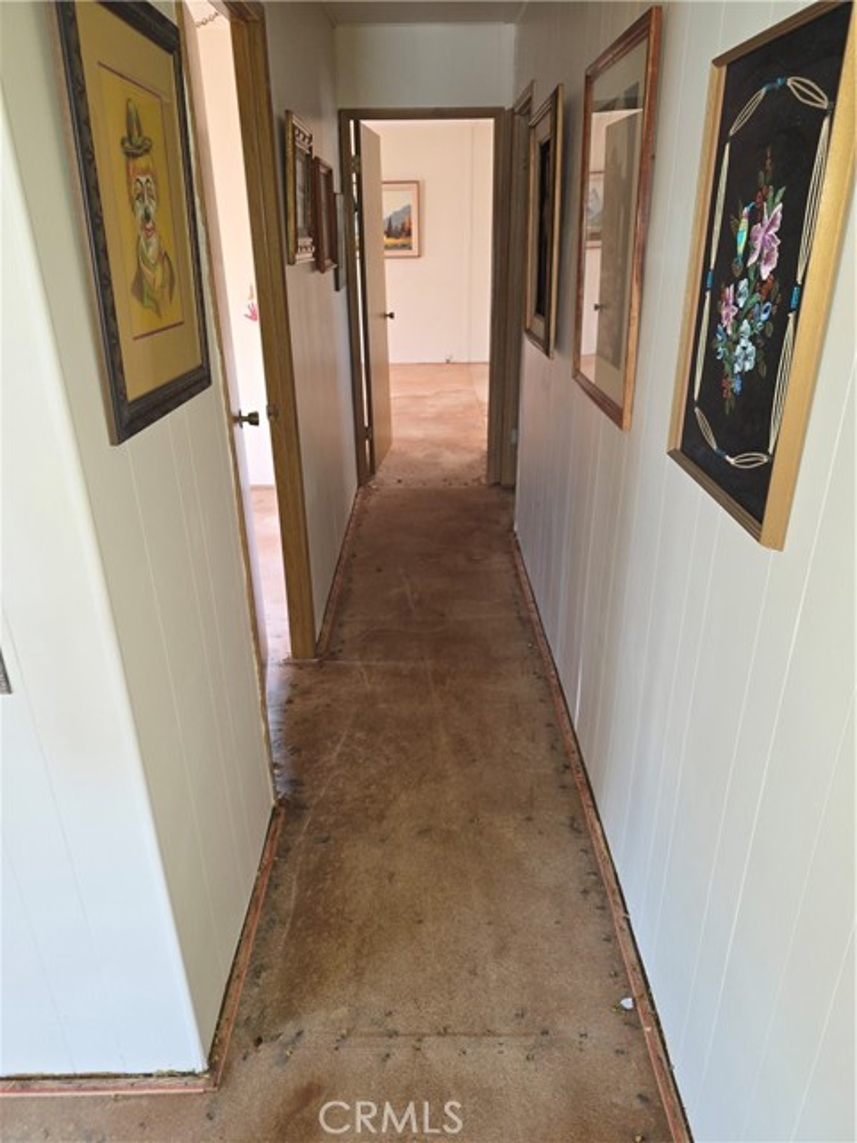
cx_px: 428
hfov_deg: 58.9
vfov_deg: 73.9
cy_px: 572
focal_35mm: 23
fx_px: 759
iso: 100
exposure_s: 1/30
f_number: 1.7
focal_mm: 6.3
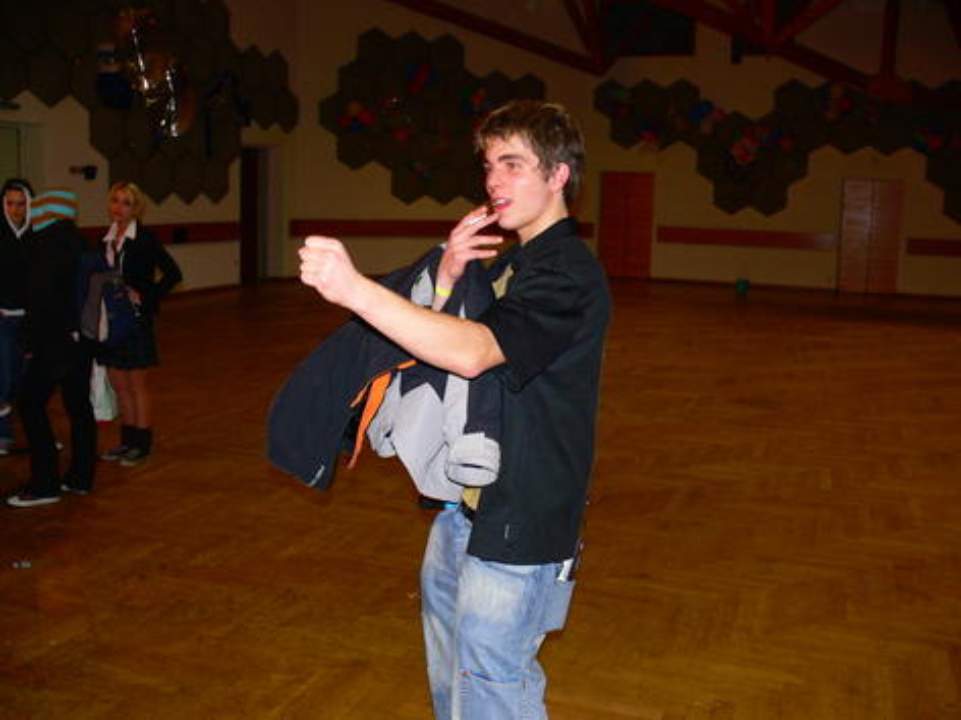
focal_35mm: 35
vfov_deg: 40.7
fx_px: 972
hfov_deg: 52.6
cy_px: 360
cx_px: 480
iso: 100
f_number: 2.8
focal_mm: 7.4
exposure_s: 1/30
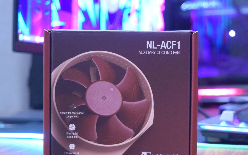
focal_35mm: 83
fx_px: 561
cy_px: 86
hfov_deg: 24.9
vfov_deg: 15.7
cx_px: 130
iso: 1600
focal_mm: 42
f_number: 5.6
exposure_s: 1/8
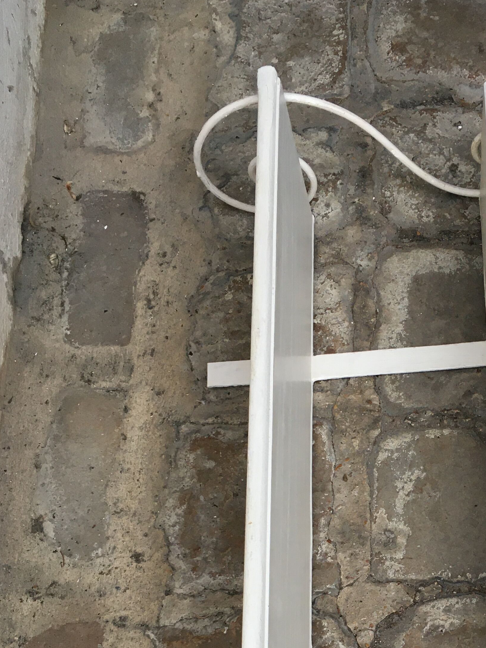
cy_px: 558
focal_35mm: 54
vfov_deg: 34.0
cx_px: 418
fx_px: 1011
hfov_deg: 26.3
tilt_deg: -70.4
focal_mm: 4.15
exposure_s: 1/33
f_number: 2.2
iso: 64
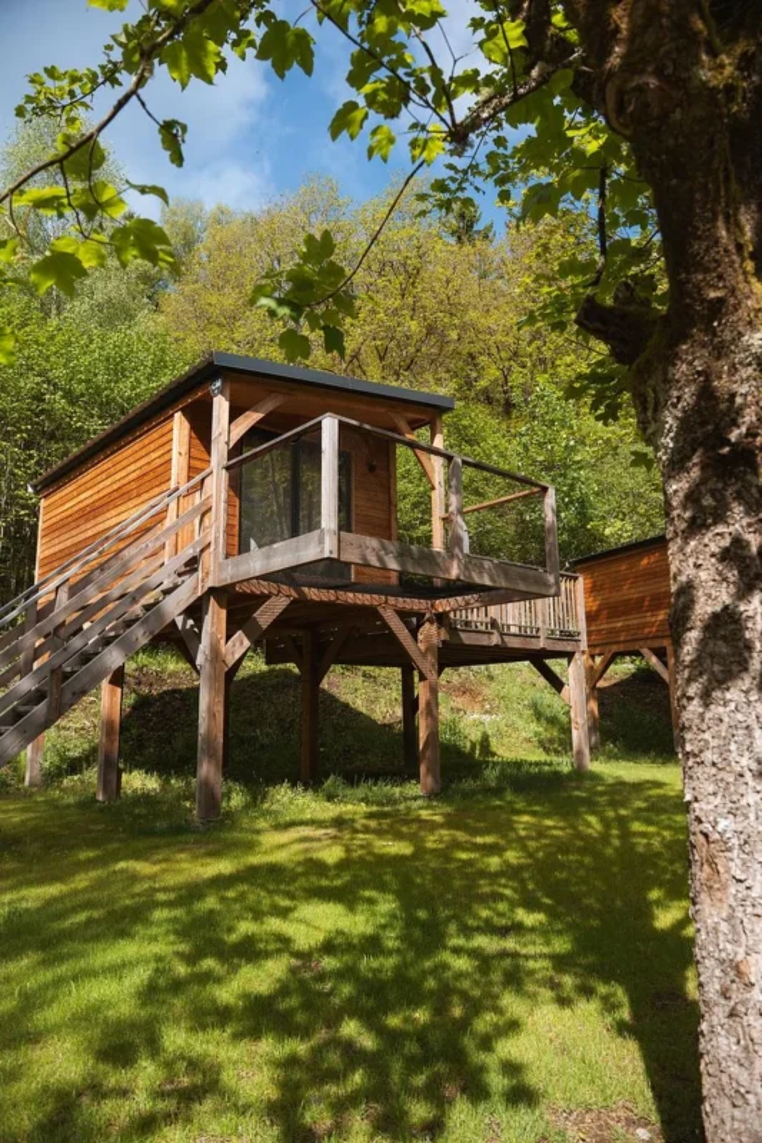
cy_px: 572
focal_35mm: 25
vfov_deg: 71.3
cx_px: 381
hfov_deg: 51.1
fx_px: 797
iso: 320
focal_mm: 25.1
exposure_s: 1/2000
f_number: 4
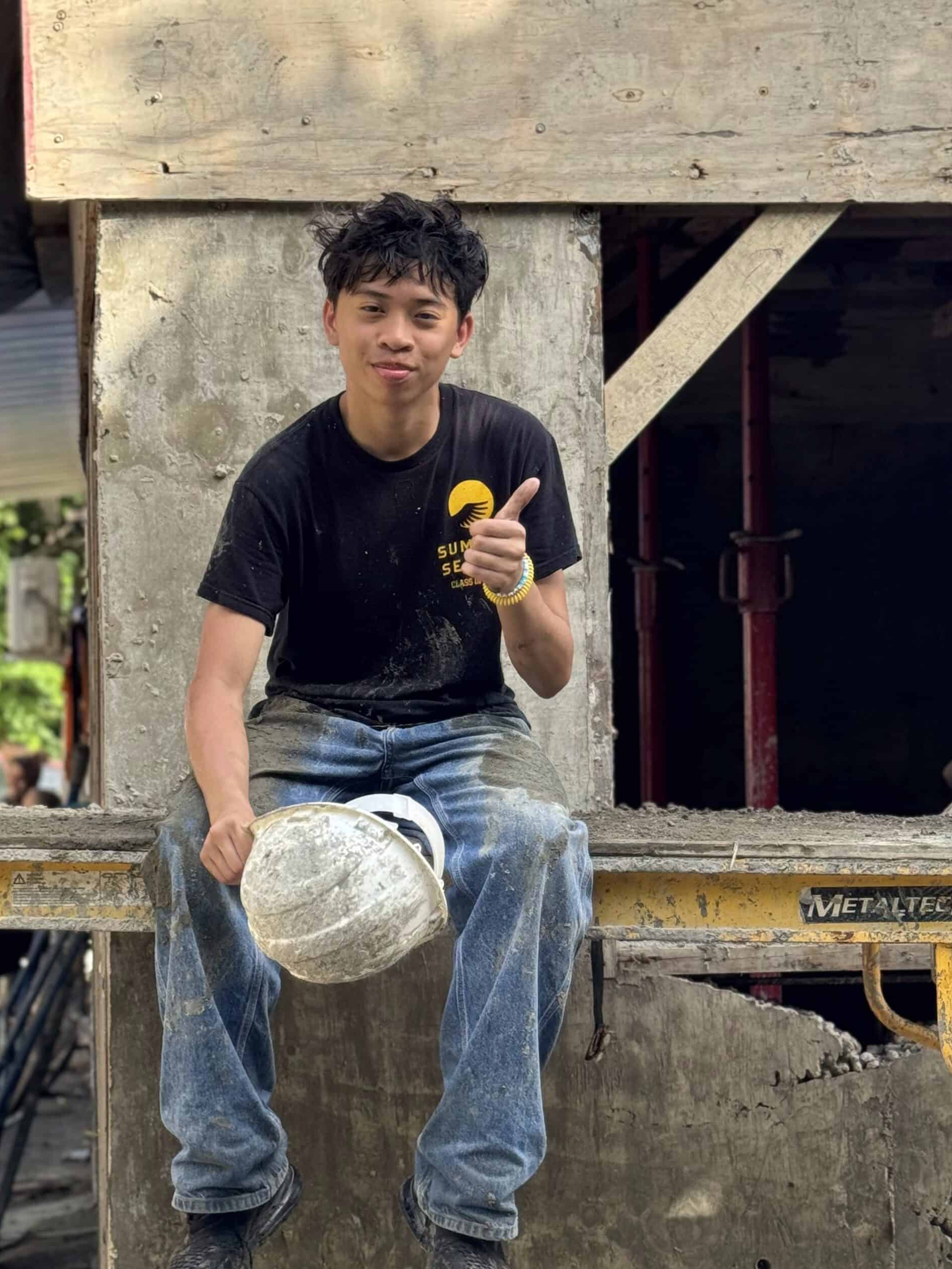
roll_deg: +0.9
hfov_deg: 25.2
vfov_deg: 33.2
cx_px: 404
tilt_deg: +0.5
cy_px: 654
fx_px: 2126
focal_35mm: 58
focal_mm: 6.76
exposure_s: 1/420
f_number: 1.78
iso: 64
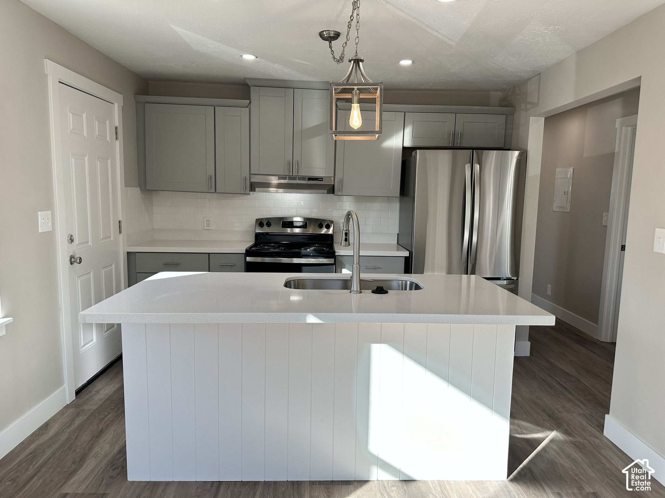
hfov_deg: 71.6
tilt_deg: -7.1
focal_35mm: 24
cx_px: 332
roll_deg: -0.6
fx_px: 461
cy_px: 249
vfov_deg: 56.8
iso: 80
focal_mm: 6.86
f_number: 1.78
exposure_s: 1/364
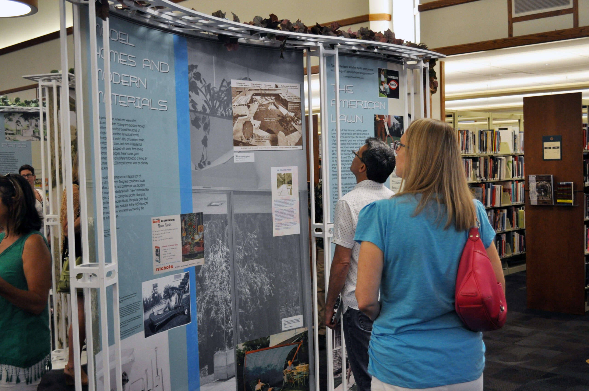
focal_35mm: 44
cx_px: 294
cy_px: 196
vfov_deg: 30.8
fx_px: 711
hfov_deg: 45.0
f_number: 4.5
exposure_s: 1/125
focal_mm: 29
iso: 800
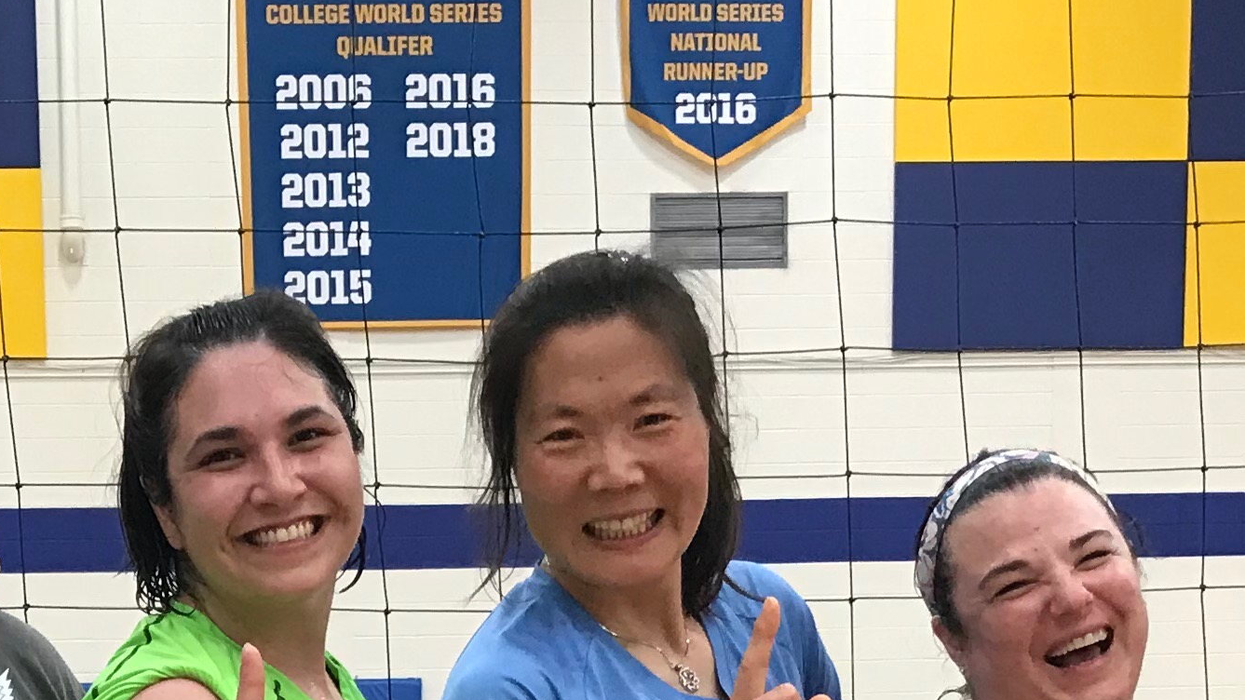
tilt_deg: -8.2
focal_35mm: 92
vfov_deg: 12.0
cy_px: 1285
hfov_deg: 23.0
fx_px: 3037
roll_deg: +1.0
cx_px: 332
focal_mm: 3.99
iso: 32
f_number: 1.8
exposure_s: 1/30
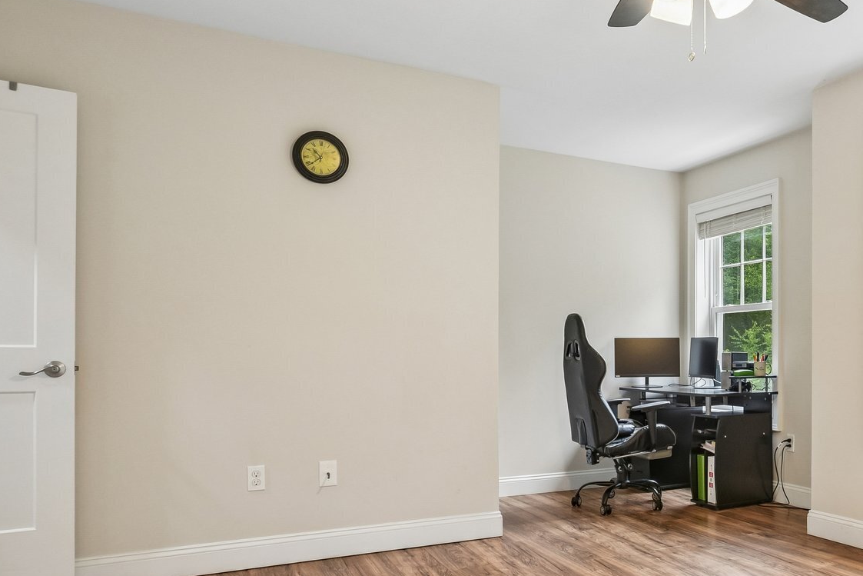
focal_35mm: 31
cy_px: 347
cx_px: 703
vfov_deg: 42.1
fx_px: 743
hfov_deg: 55.6
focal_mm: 17
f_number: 11
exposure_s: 1/13
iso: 400
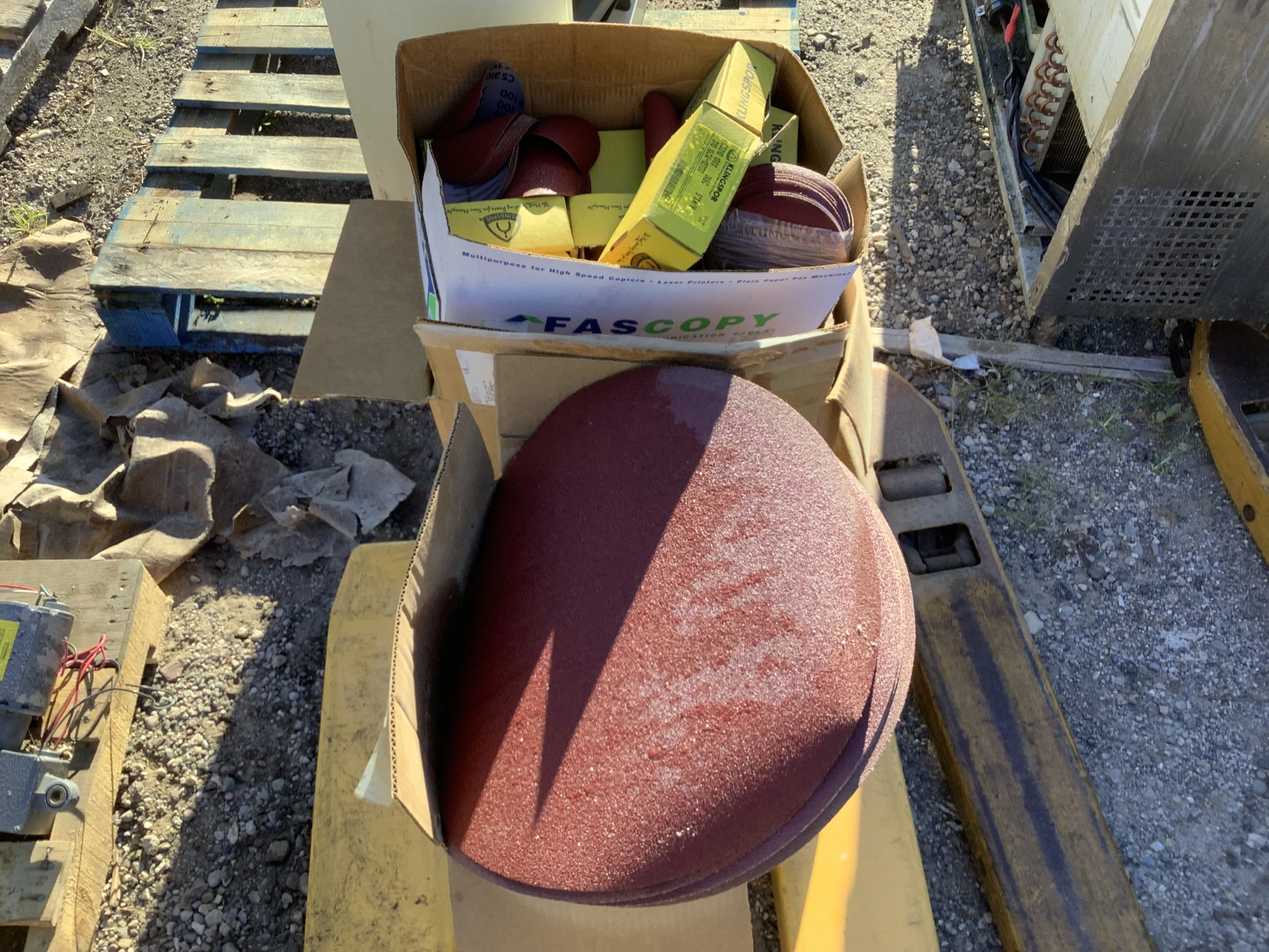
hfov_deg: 58.4
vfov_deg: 45.4
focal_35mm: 31
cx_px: 634
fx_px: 1136
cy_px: 476
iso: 25
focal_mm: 3.3
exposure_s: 1/142
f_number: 2.4
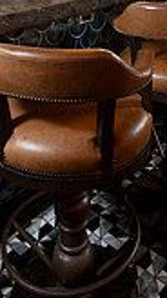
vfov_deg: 31.2
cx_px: 105
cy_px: -102
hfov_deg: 24.3
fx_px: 387
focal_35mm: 49
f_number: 8
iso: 200
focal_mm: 17
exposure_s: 1/5
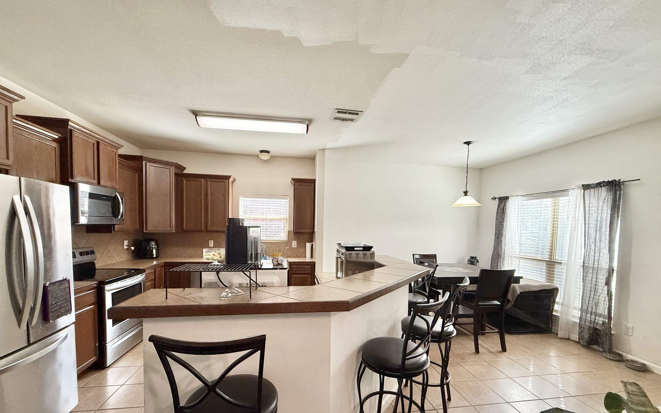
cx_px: 329
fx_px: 270
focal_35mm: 15
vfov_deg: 74.3
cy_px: 240
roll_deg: -1.5
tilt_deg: -2.5
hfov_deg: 101.5
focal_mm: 2.22
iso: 250
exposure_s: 1/120
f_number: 2.2
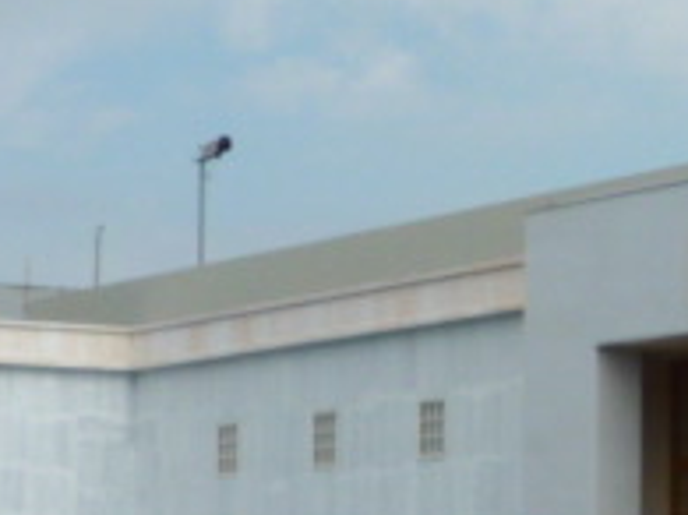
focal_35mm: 177
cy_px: 452
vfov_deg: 8.4
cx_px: 868
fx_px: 3516
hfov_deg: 10.9
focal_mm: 5.3
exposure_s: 1/800
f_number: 5.6
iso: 100
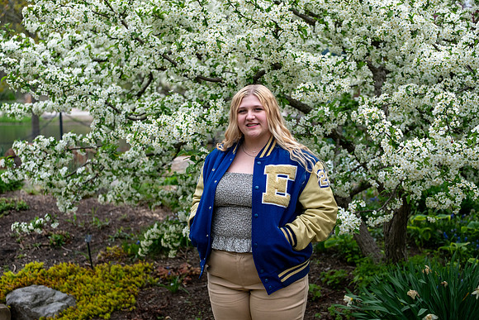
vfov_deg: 18.2
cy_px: 160
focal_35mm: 75
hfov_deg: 27.0
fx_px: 998
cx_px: 240
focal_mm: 50
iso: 250
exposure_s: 1/500
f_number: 2.8
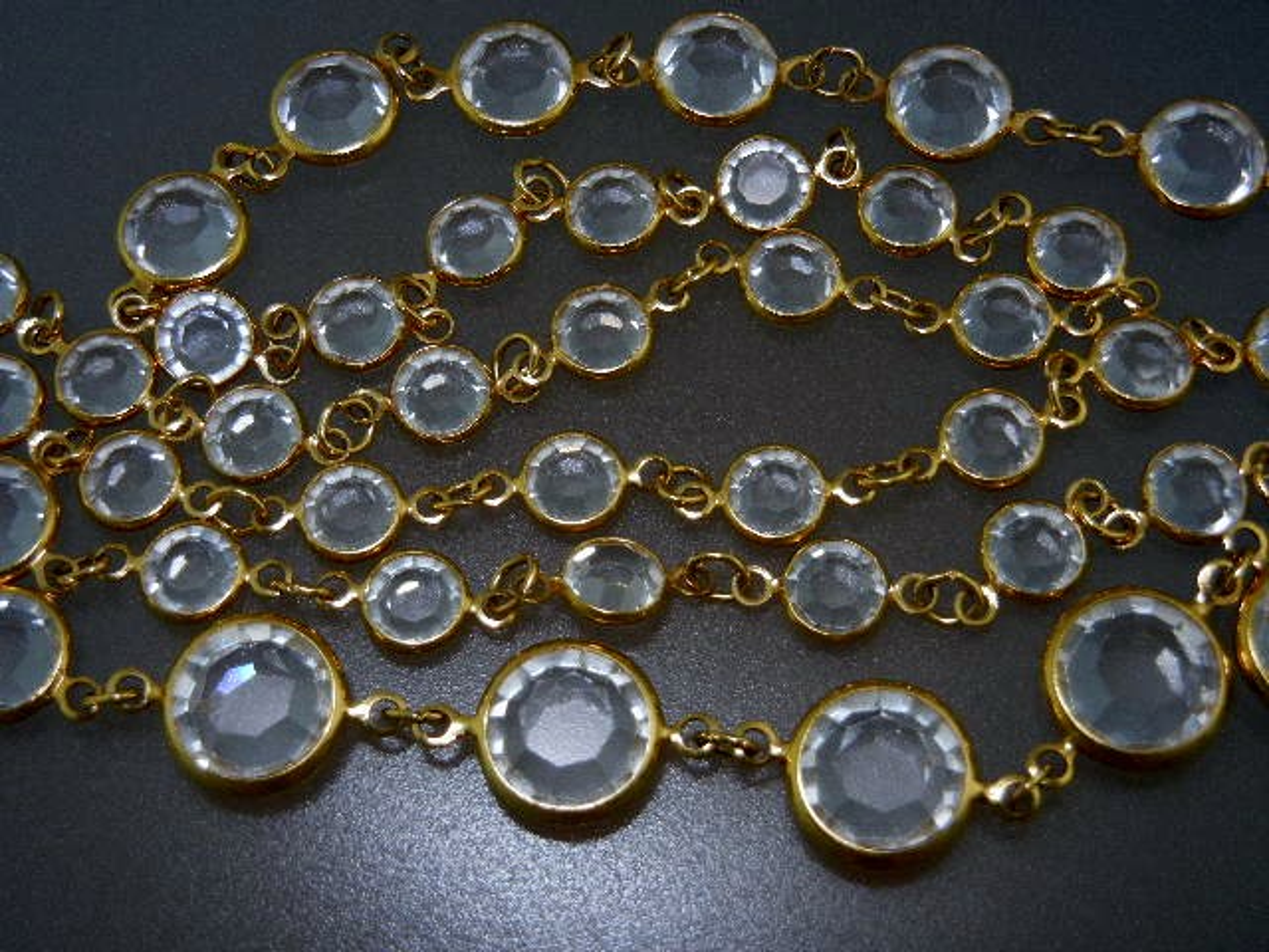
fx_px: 2163
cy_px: 476
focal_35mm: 59
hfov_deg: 32.7
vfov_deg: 24.8
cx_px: 634
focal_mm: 10.6
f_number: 8
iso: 507
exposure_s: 1/30
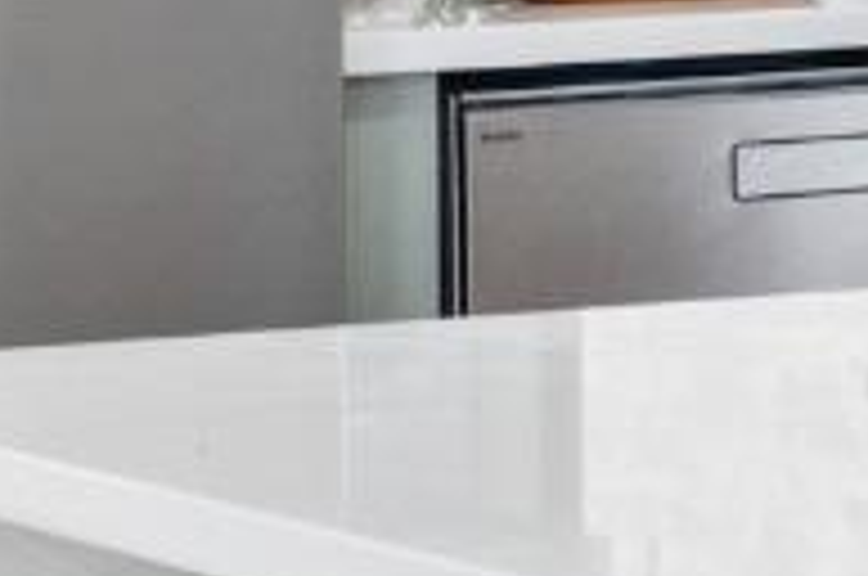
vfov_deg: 4.2
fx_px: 7871
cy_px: -277
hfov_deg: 6.0
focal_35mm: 327
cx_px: 2343
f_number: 8
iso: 800
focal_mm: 28
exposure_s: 1/4
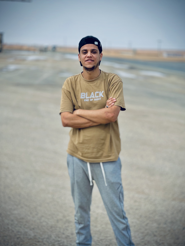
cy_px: 122
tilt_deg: -5.8
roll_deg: -3.3
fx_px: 556
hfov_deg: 18.9
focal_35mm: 78
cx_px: 93
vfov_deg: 25.0
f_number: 2.8
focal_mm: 9
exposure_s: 1/911
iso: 32
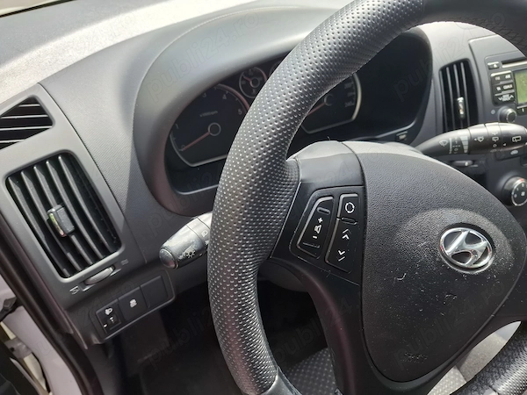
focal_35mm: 23
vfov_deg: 58.9
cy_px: 198
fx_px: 350
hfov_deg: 73.9
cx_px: 264
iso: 50
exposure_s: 1/255
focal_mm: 5.54
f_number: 1.8
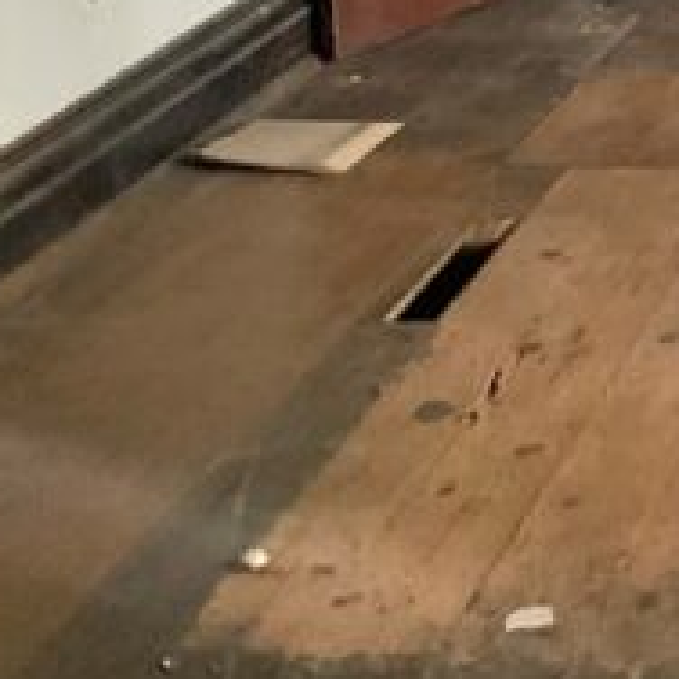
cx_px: 1329
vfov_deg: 15.0
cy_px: -278
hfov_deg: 13.7
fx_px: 2419
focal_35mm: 109
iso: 320
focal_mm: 3
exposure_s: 1/35
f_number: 1.8
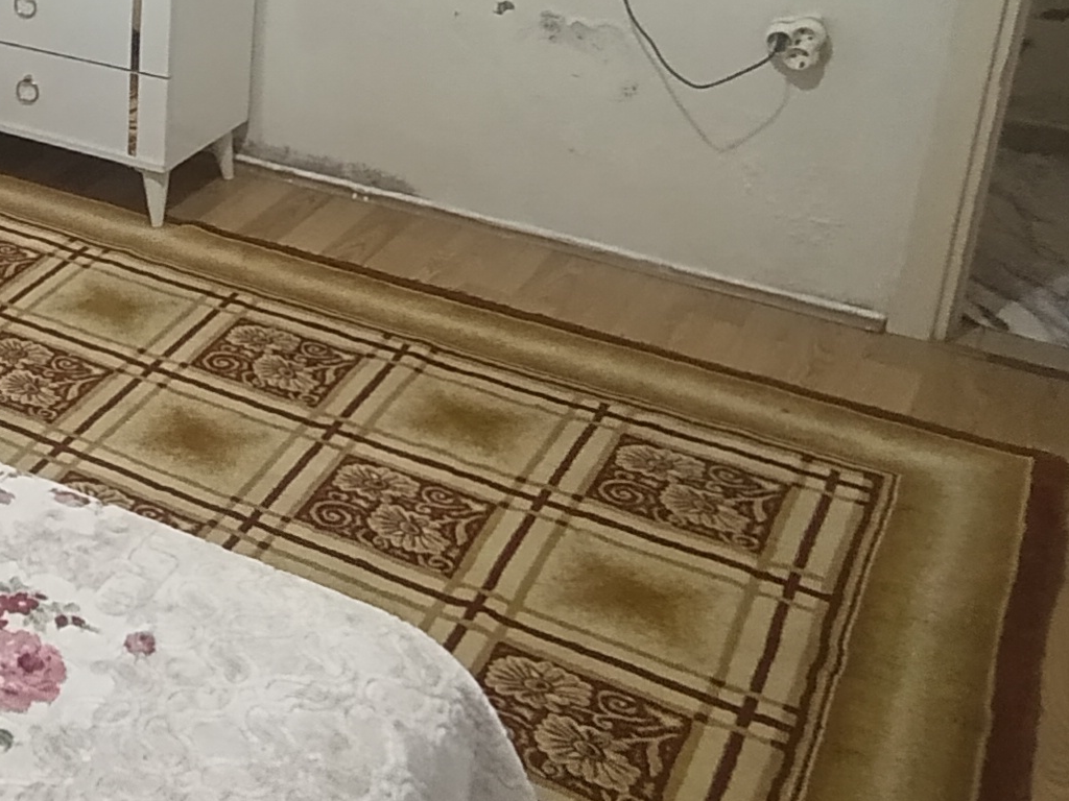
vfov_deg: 27.5
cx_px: -179
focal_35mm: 51
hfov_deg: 31.9
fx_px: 1575
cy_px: 70
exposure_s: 1/33.3
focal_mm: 1.65
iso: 500
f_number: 2.2
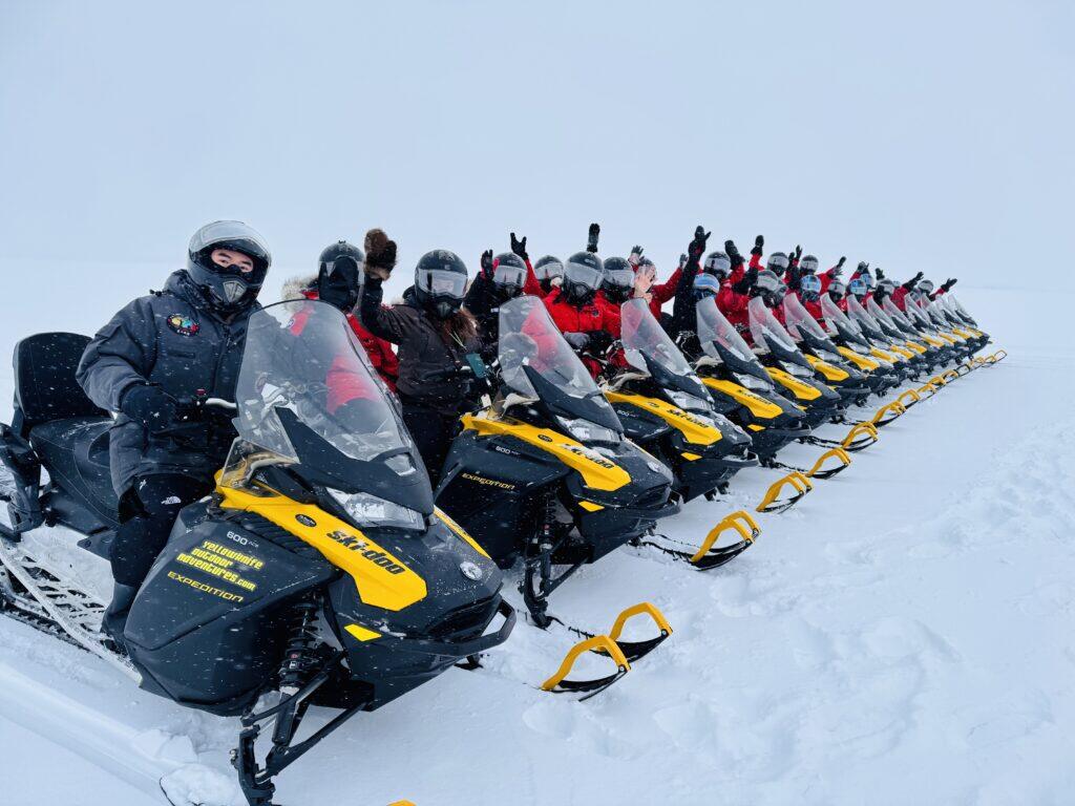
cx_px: 538
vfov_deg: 56.8
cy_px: 403
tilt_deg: -12.5
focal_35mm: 24
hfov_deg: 71.6
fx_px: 745
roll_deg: -2.6
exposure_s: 1/912
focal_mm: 6.76
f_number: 1.78
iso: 80
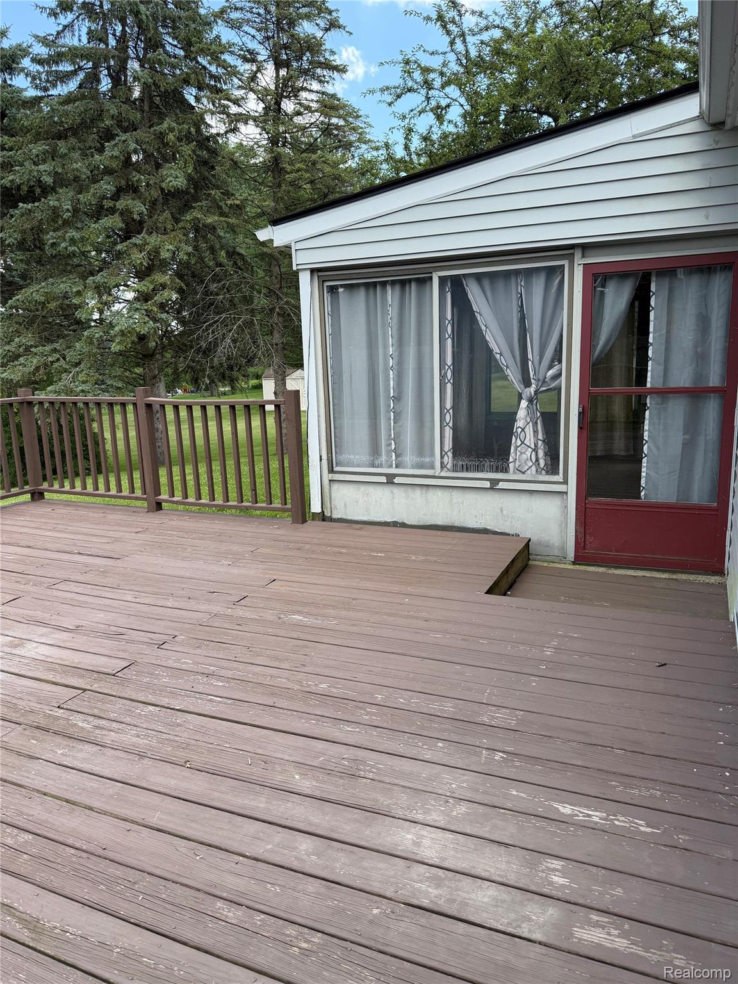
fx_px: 682
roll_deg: +1.2
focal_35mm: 24
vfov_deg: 71.6
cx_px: 369
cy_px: 492
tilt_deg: -11.3
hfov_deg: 56.8
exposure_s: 1/1122
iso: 100
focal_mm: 6.76
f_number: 1.78
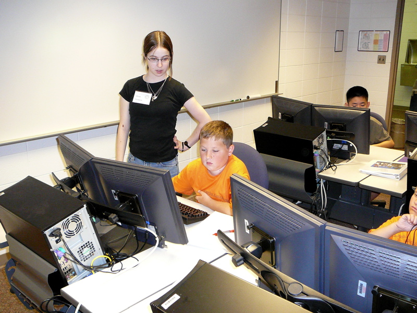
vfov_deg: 40.7
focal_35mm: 35
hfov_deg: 52.6
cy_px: 156
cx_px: 208
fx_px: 422
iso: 320
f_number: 2.8
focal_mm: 5.2
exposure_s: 1/30
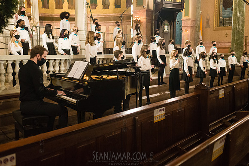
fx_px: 267
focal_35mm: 39
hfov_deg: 50.1
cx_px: 124
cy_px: 83
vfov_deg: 34.6
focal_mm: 35
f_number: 3.2
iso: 4000
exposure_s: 1/125
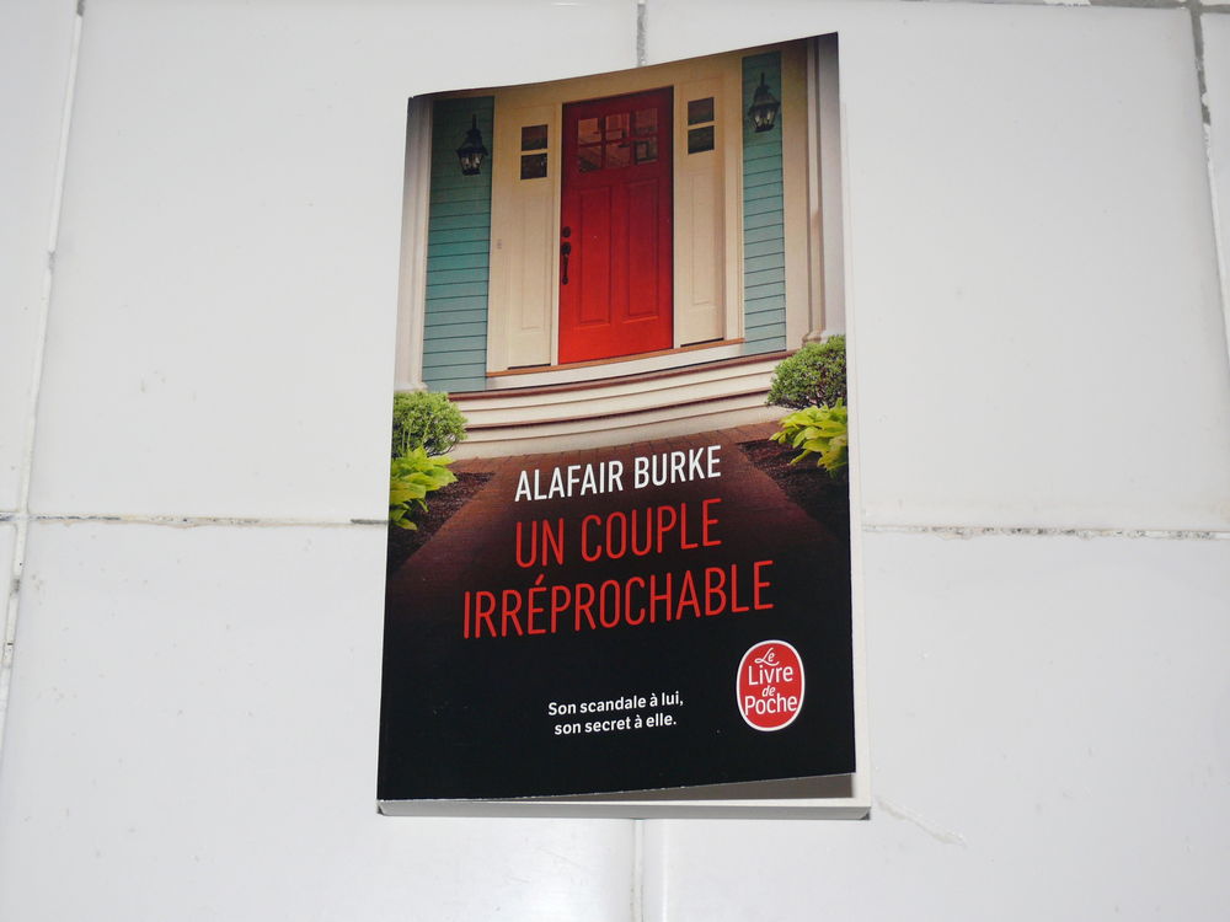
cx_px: 615
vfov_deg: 25.2
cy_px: 461
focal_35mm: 58
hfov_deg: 33.2
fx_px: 2061
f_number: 3.2
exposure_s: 1/30
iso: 100
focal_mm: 10.5
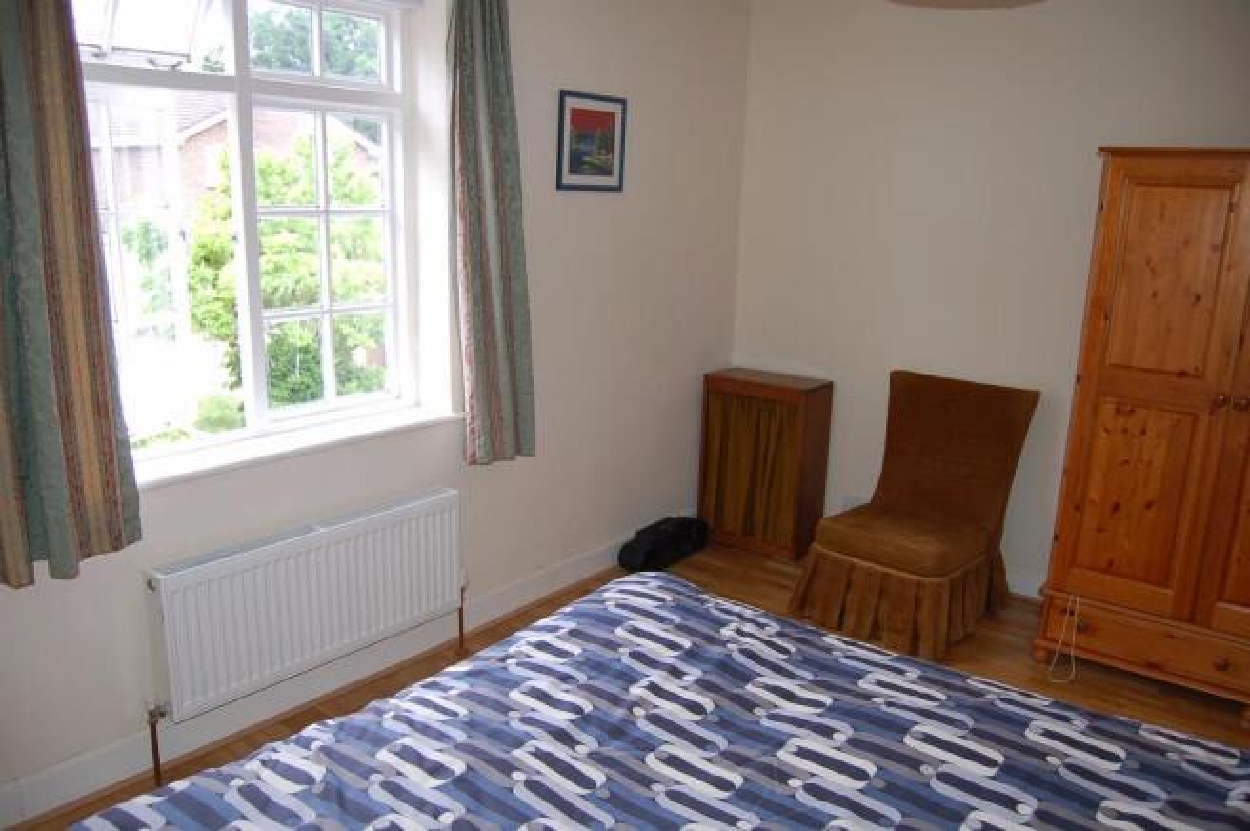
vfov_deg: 47.8
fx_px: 937
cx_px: 625
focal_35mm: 27
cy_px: 416
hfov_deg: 67.4
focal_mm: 18
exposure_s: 1/60
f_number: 3.5
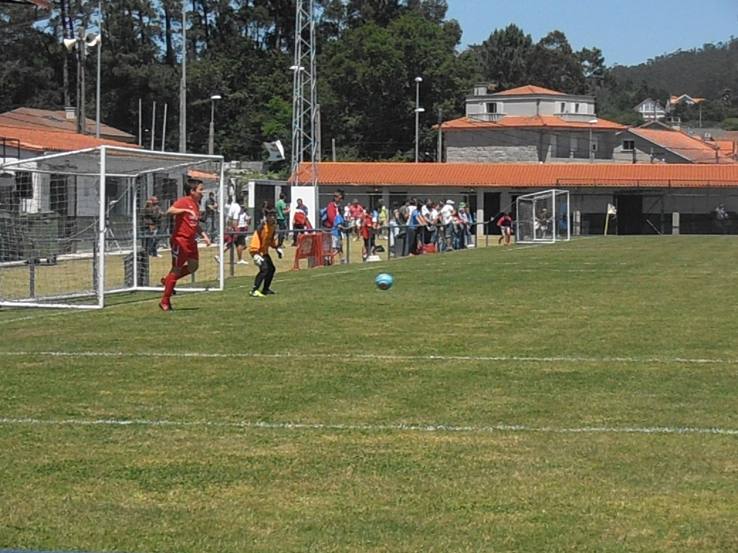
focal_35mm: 111
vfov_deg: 13.3
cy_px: 276
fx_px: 2366
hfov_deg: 17.7
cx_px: 369
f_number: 14
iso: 400
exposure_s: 1/320
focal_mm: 19.64
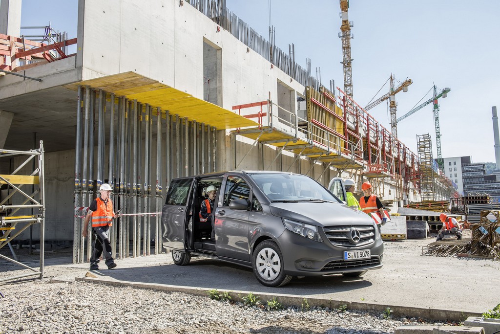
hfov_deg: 58.7
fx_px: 444
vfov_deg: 41.1
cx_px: 250
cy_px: 167
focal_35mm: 32
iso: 200
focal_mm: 32
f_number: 11
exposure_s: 1/100
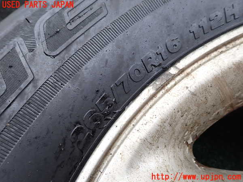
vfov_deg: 54.9
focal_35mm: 25
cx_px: 122
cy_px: 91
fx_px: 175
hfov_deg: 69.4
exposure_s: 1/400
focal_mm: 4.5
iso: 100
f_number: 2.8
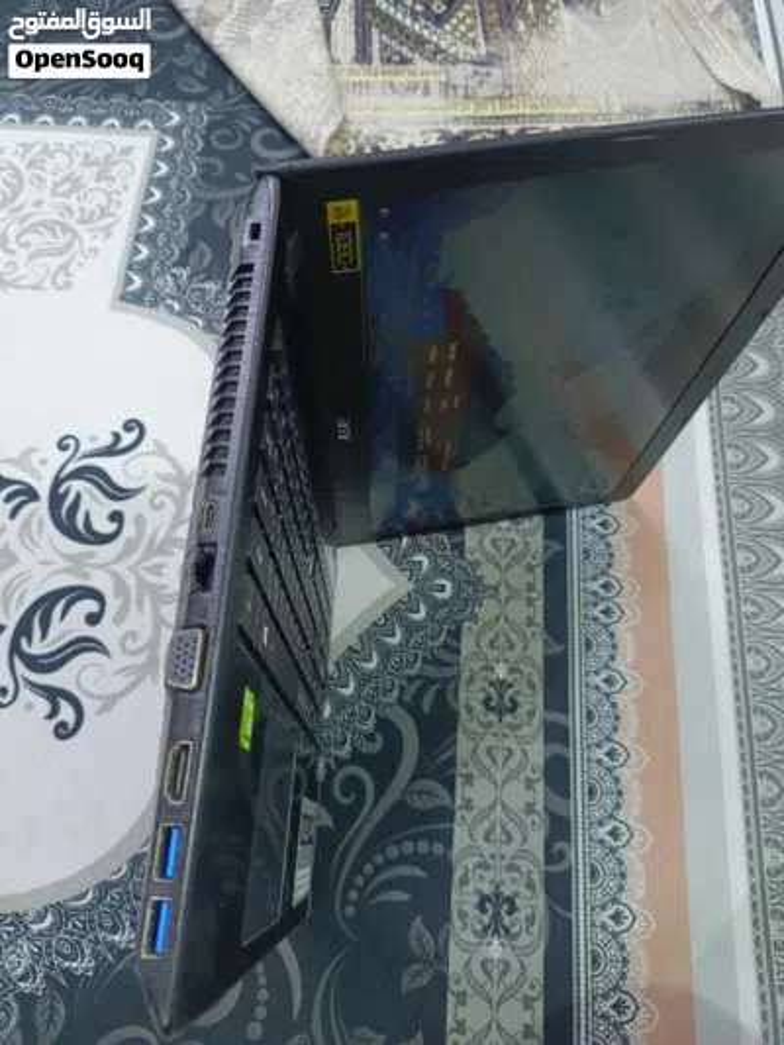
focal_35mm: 25
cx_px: 392
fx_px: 755
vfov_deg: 69.4
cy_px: 522
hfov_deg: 54.9
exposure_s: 1/50
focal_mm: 4.76
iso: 807
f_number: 1.69
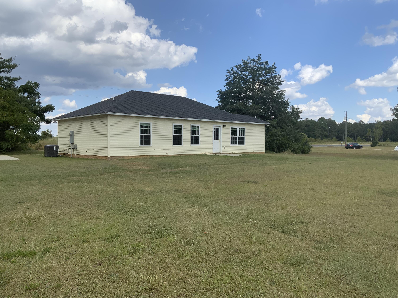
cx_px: 199
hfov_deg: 61.7
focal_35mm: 29
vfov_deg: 48.2
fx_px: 333
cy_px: 149
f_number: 1.8
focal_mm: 3
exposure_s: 1/1848
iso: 16
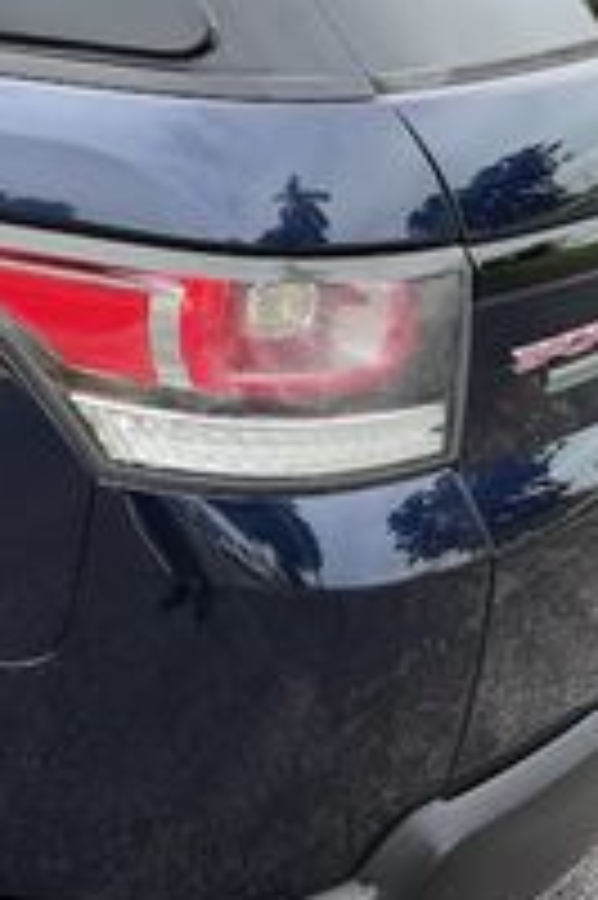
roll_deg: -1.1
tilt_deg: -15.2
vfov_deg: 25.0
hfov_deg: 14.7
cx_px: -513
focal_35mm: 80
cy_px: 207
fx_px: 1997
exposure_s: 1/1385
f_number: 1.78
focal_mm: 6.76
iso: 100
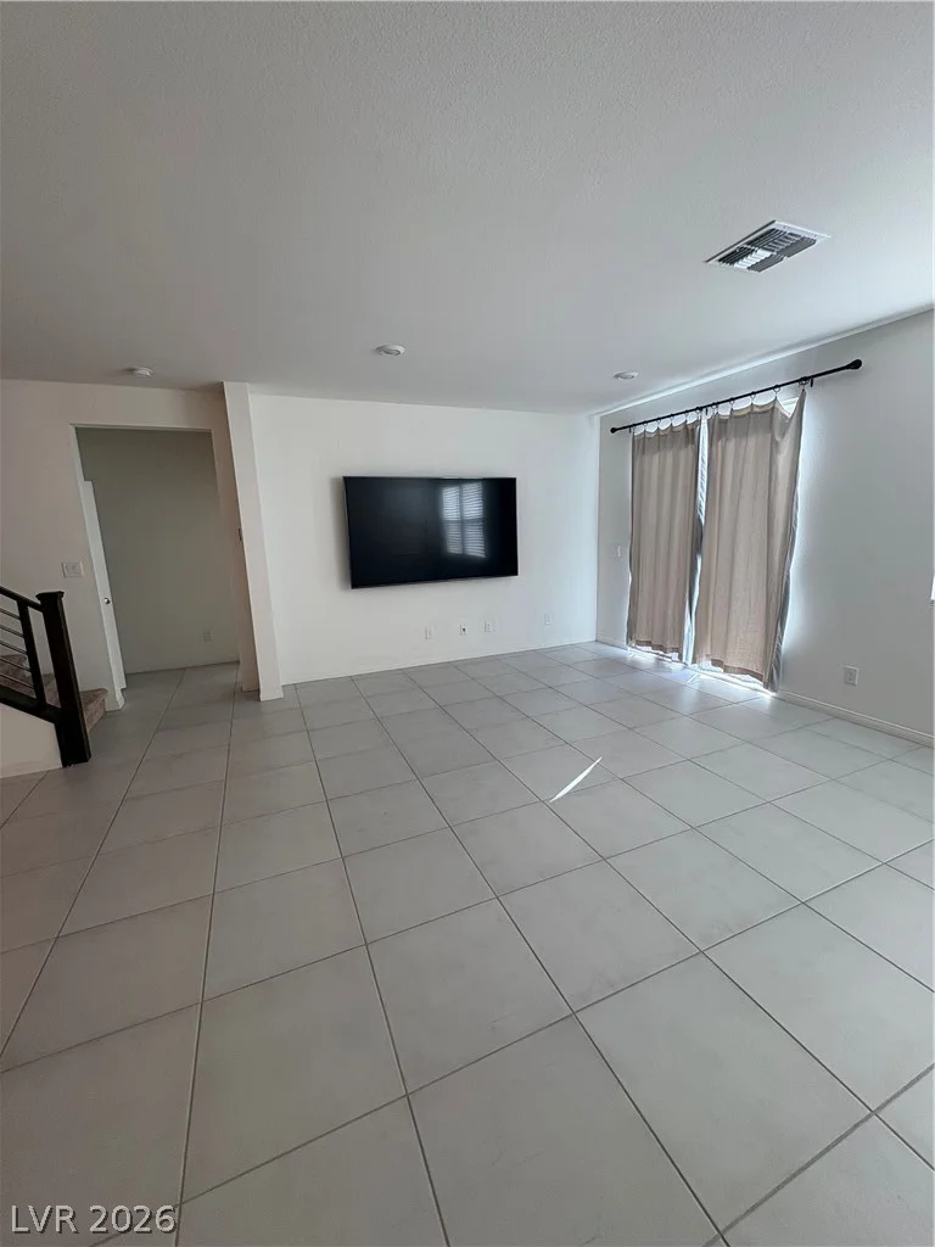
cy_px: 624
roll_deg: +1.6
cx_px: 468
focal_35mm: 14
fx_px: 504
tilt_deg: -10.7
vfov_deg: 102.1
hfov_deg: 85.7
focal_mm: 2.22
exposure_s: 1/120
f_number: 2.2
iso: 80
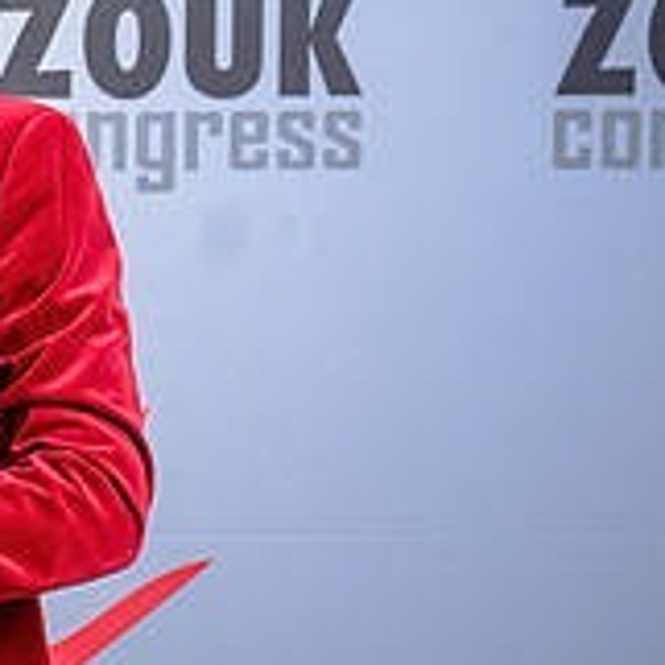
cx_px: -380
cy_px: 270
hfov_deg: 13.4
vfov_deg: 14.3
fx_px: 2652
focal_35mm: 122
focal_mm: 37
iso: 125
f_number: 4
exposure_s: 1/125
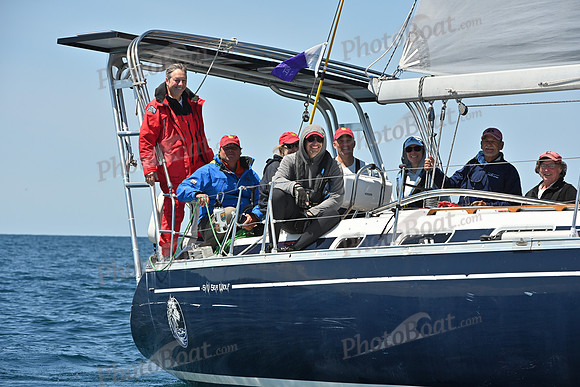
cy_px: 194
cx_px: 290
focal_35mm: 180
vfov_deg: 7.6
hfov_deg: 11.4
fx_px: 2901
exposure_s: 1/1000
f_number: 9
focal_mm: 180
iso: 320
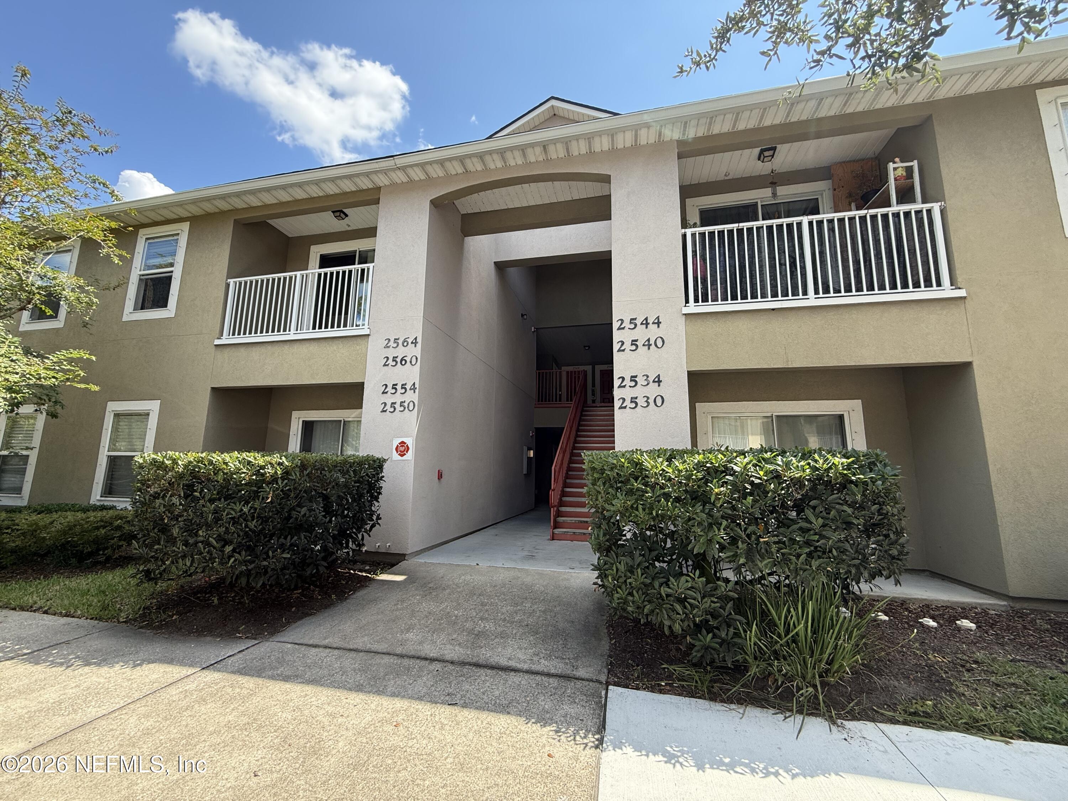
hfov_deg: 102.1
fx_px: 432
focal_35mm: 14
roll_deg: -0.9
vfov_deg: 85.7
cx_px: 534
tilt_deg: +9.3
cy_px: 400
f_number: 2.2
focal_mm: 2.22
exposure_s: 1/405
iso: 50
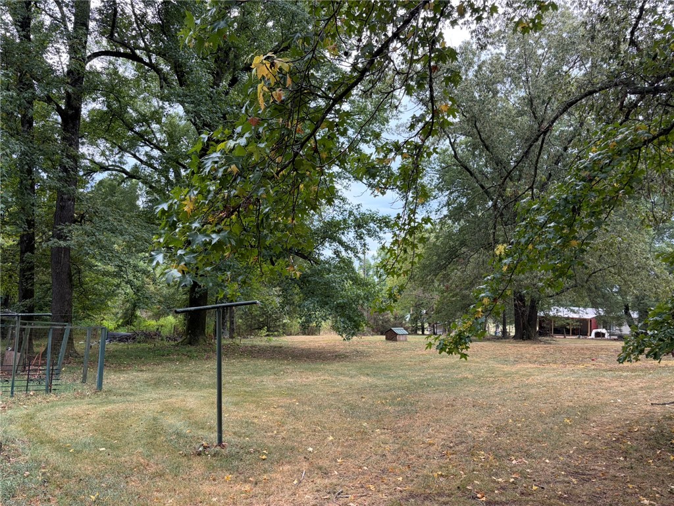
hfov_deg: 67.3
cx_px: 337
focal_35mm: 26
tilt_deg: +3.4
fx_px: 506
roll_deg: -1.9
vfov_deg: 53.1
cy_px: 253
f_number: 1.6
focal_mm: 5.96
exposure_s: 1/260
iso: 50
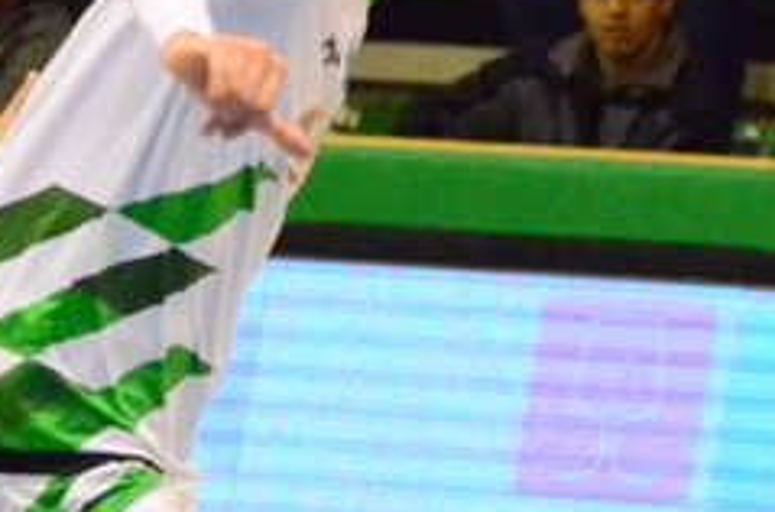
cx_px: -172
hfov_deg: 2.2
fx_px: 20008
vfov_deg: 1.5
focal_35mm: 932
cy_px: 557
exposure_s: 1/800
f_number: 5
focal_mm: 165
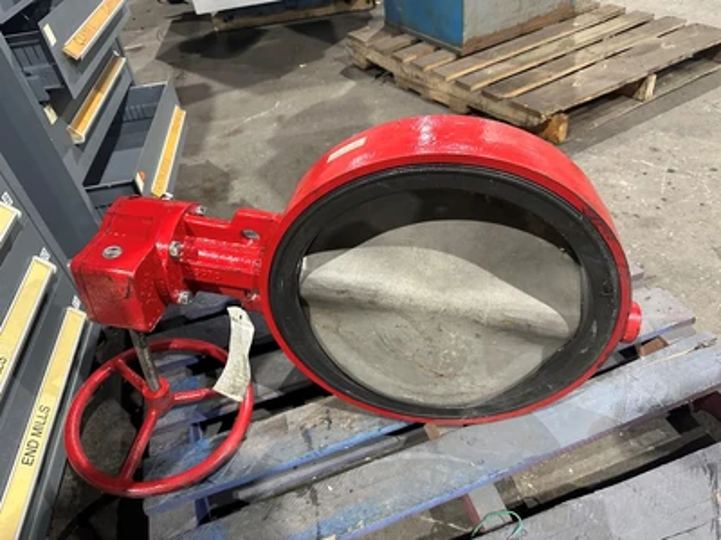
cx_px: 360
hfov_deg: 71.6
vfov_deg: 56.8
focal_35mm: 24
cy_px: 270
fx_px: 500
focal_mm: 6.86
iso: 640
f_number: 1.78
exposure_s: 1/60
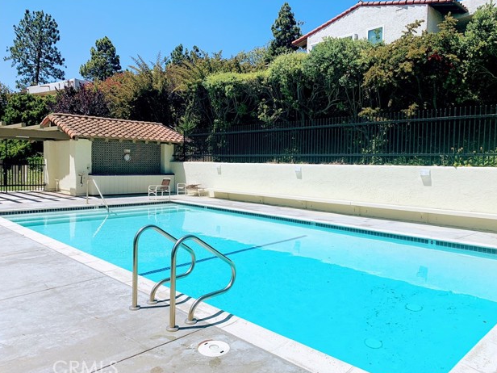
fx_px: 388
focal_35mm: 27
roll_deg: -1.3
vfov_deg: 51.4
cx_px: 250
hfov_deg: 65.3
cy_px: 186
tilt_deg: -3.3
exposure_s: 1/3788
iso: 25
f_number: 1.8
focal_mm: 4.25
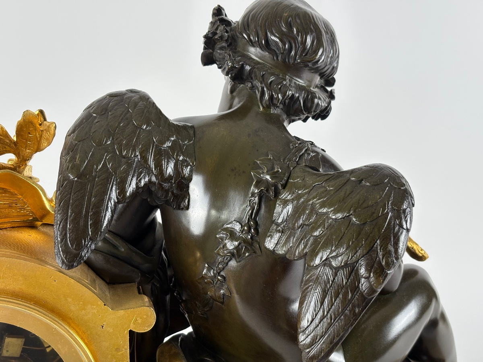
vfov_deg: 28.0
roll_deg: +1.4
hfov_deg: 36.8
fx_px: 726
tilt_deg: -8.4
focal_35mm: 52
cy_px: 181
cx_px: 242
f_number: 1.6
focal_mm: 5.96
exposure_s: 1/121
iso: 50
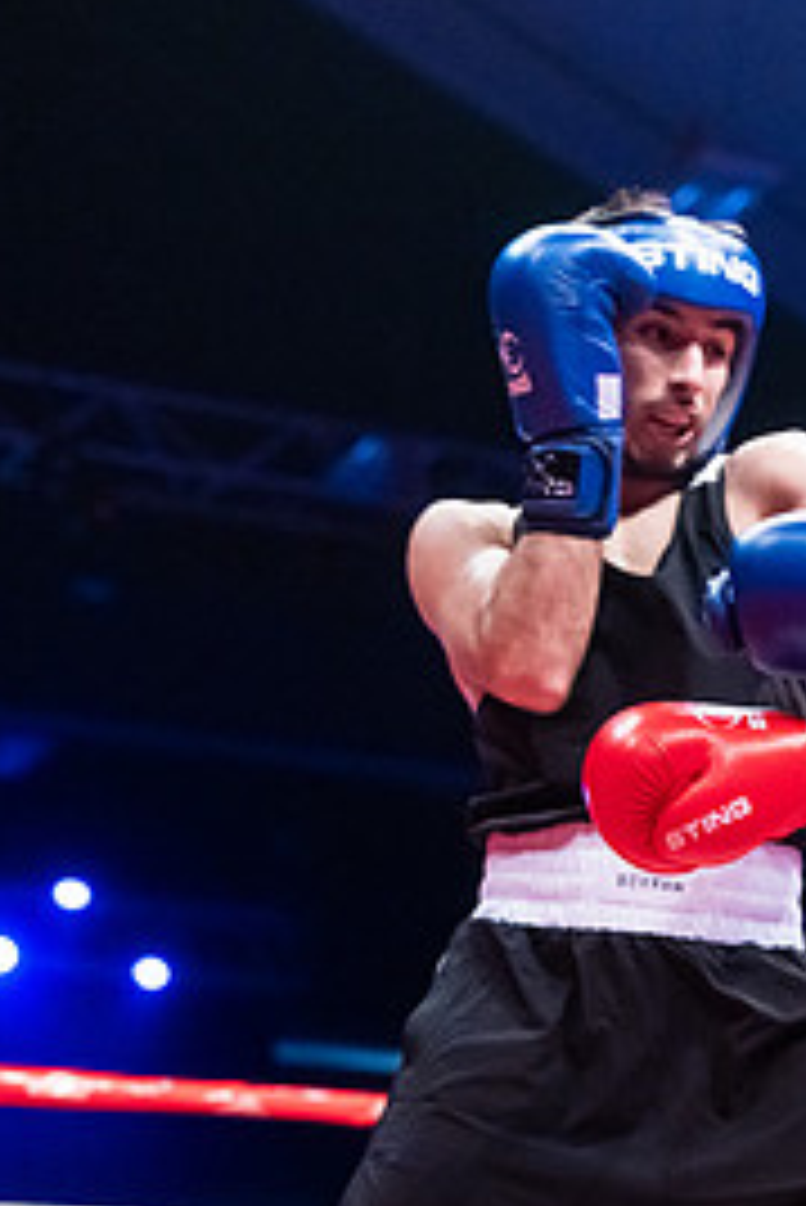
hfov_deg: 12.4
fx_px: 3555
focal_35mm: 106
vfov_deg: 19.2
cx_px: 1112
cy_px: 754
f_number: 2.8
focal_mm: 49
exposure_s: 1/1000
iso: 4000
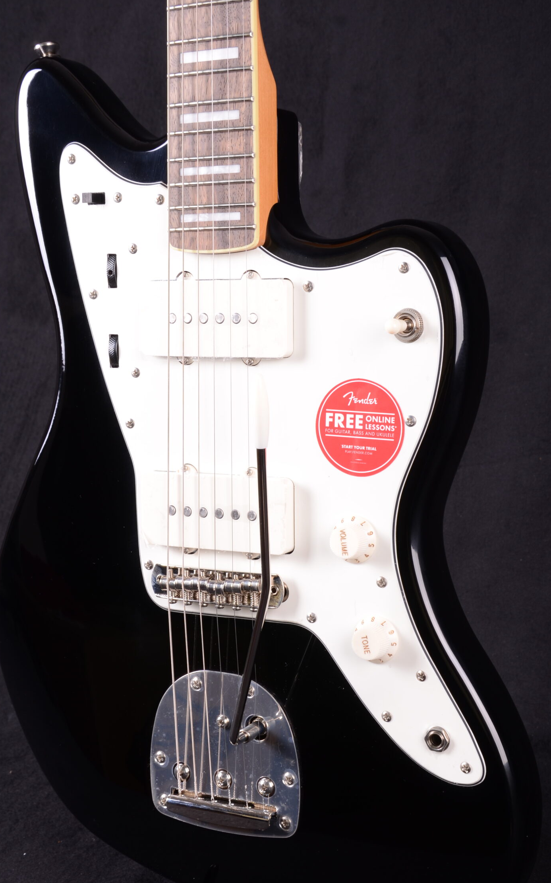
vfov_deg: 33.1
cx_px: 268
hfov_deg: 21.1
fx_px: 1480
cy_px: 490
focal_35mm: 62
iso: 200
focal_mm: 35
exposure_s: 1/200
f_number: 11
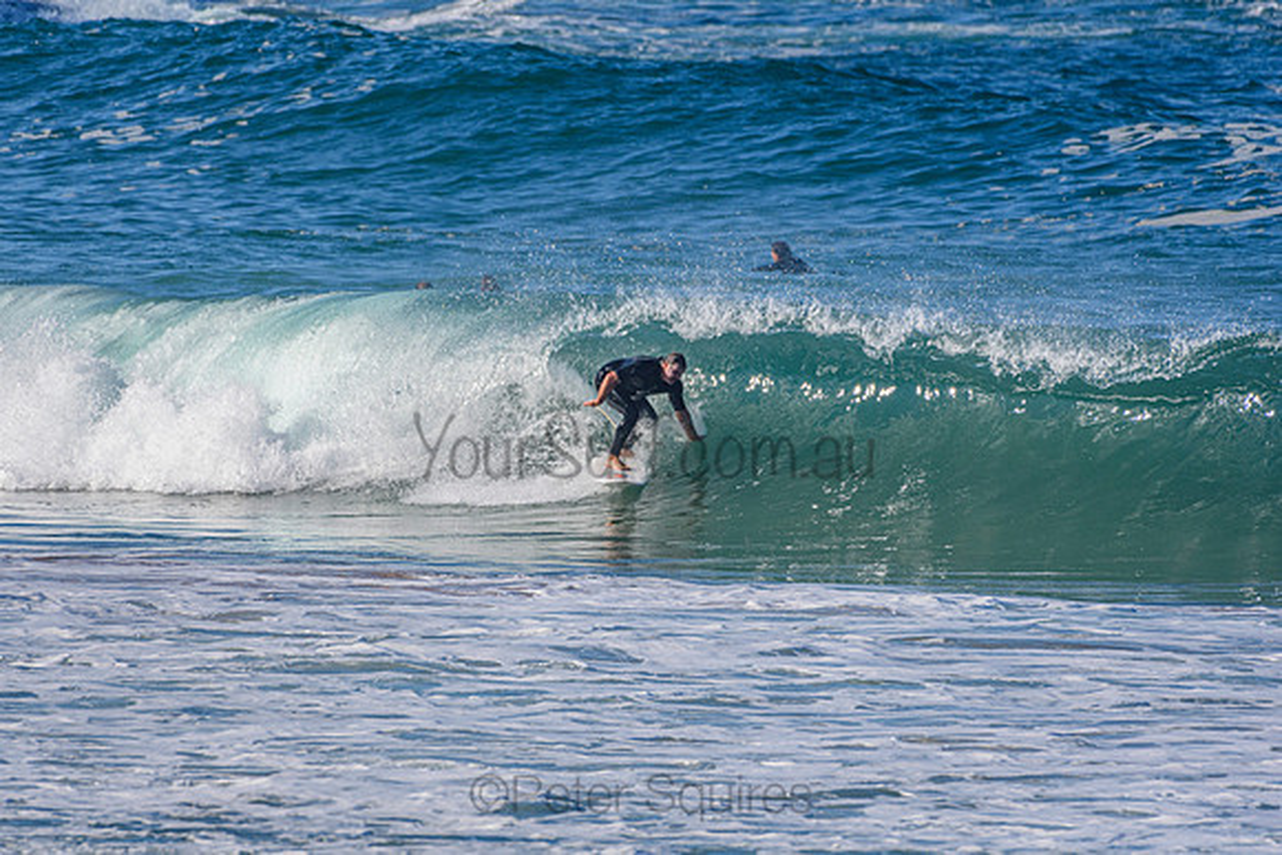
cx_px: 641
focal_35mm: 750
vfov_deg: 1.8
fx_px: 26713
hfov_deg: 2.7
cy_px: 428
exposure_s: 1/2000
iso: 320
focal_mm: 500
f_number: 5.6
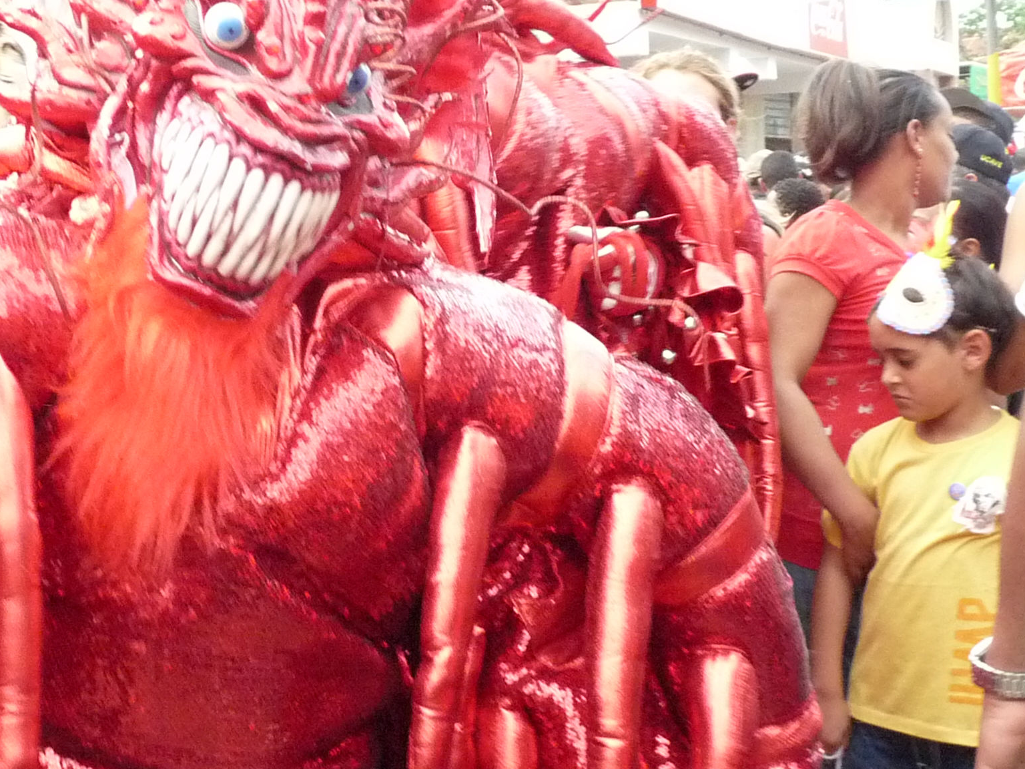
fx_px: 1925
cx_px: 265
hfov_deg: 29.4
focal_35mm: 65
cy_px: 330
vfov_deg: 22.6
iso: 400
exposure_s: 1/125
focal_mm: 4.8
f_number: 2.8
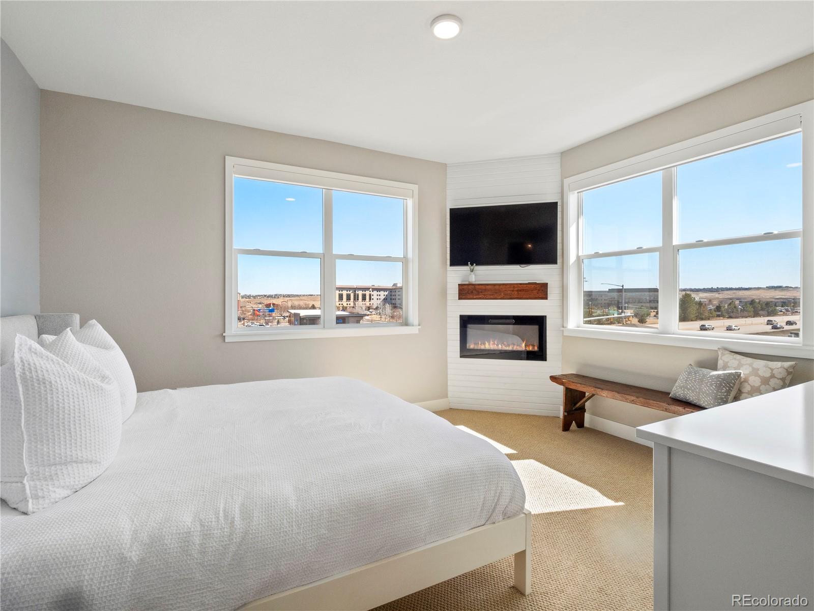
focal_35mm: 16
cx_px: 407
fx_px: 376
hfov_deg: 94.5
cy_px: 306
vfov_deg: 78.1
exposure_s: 1/60
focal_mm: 8
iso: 200
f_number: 8
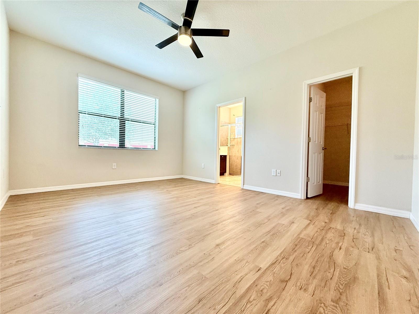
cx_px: 210
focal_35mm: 14
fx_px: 169
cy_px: 157
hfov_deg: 102.1
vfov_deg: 85.7
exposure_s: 1/120
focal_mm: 2.22
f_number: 2.2
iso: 125
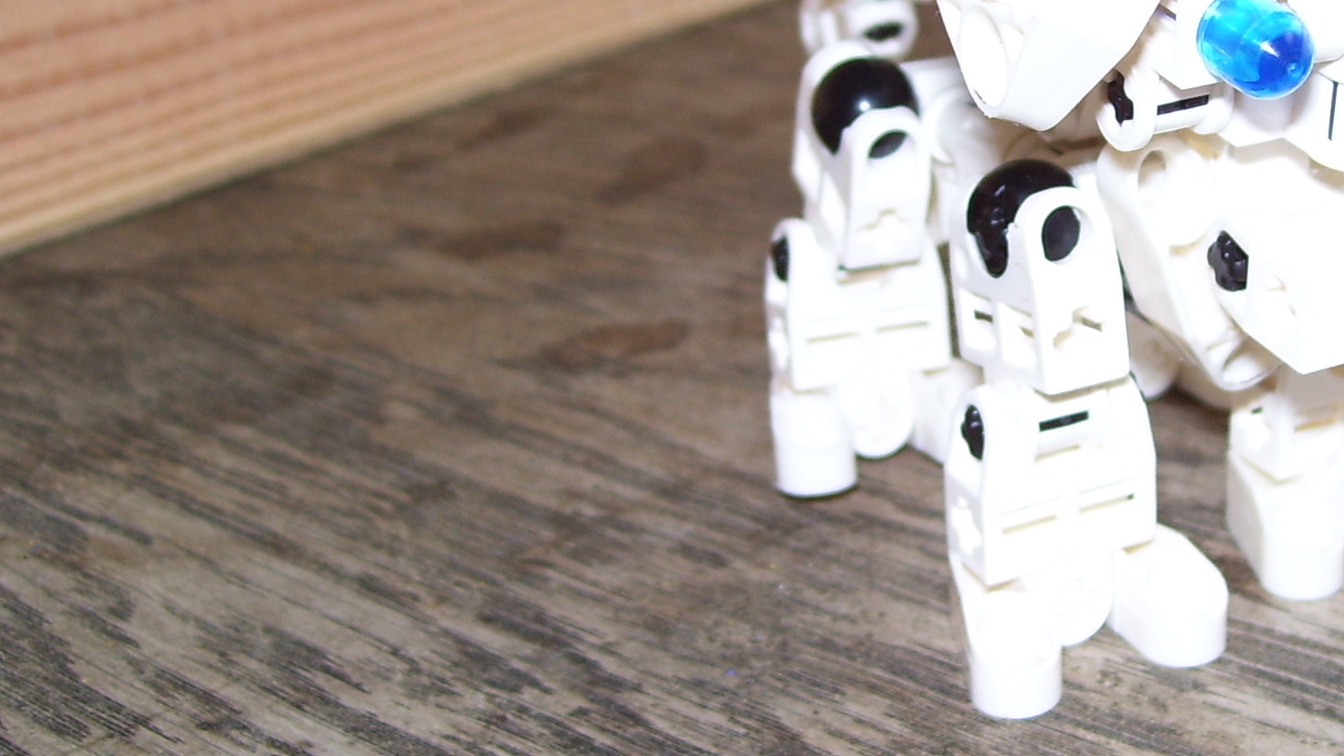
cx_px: 1029
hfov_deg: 33.6
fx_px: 2174
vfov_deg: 19.7
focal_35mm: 61
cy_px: 322
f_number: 2.7
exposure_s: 1/60
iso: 80
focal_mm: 6
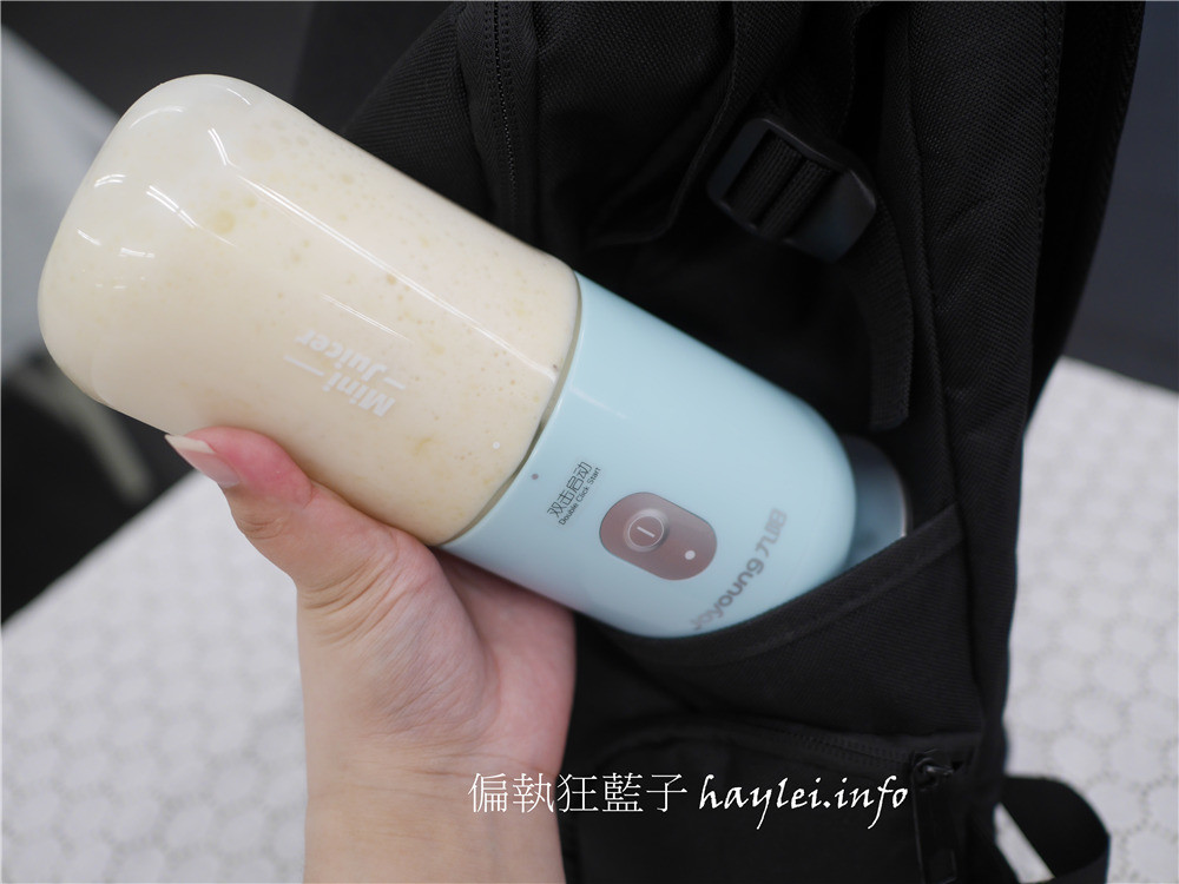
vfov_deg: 46.8
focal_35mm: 30
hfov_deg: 60.0
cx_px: 590
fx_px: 1022
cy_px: 442
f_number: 1.8
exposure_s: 1/100
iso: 200
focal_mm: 15
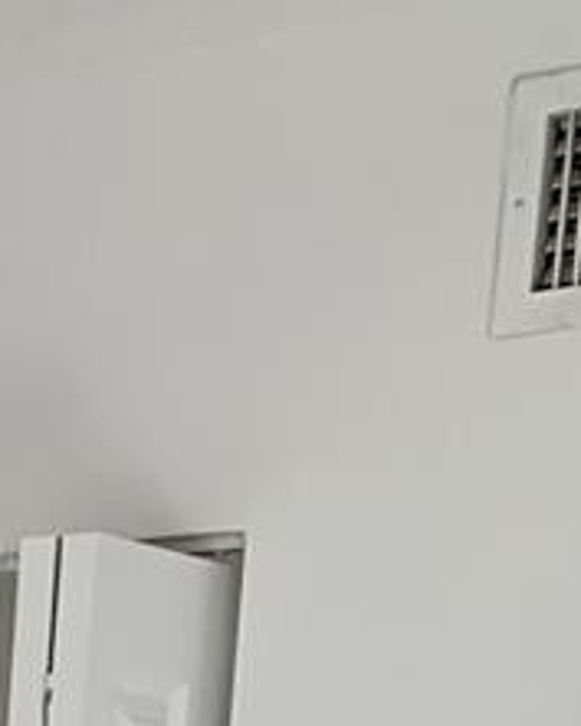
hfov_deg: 10.1
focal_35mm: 138
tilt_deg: -13.1
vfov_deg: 11.5
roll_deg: -2.3
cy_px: 1735
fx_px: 2964
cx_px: -706
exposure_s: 1/163
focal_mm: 4.25
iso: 25
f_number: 1.8
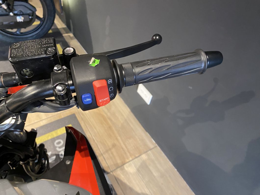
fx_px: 195
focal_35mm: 26
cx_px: 130
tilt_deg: -48.6
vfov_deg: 53.1
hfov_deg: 67.3
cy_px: 98
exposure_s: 1/33
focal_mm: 4.25
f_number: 1.8
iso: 400
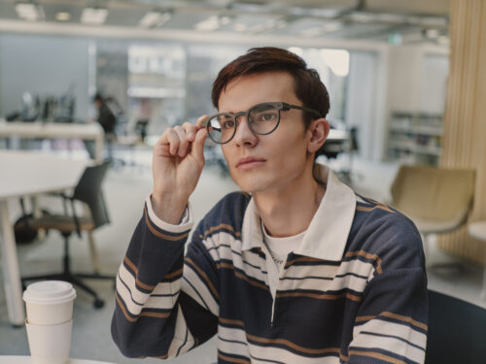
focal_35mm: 46
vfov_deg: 31.5
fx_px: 646
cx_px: 243
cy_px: 182
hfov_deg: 41.2
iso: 500
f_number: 4
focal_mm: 58.6
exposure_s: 1/125
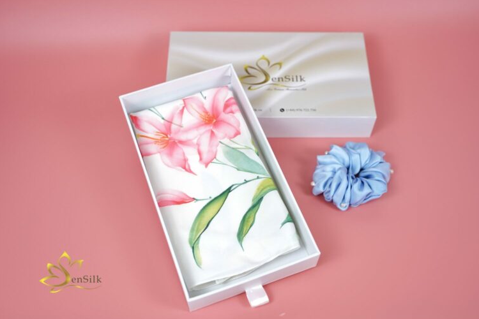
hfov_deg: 46.4
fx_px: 559
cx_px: 243
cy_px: 162
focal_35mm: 42
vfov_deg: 31.9
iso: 400
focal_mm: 41
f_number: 2.8
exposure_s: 1/400
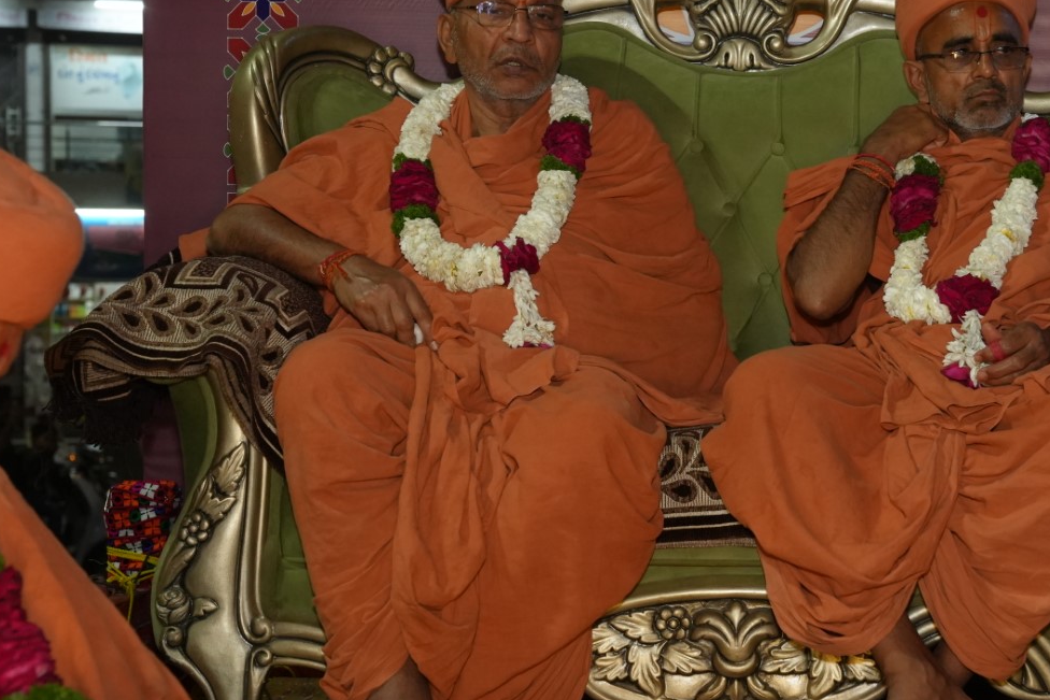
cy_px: 302
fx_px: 2275
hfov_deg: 25.8
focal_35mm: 78
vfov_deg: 17.5
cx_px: 720
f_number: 5
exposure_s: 1/125
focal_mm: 47
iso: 2500
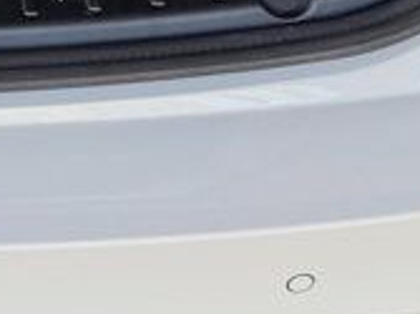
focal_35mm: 147
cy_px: -377
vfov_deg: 9.3
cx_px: -194
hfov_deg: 12.8
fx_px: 1782
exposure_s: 1/295
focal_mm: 6.76
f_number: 1.78
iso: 80
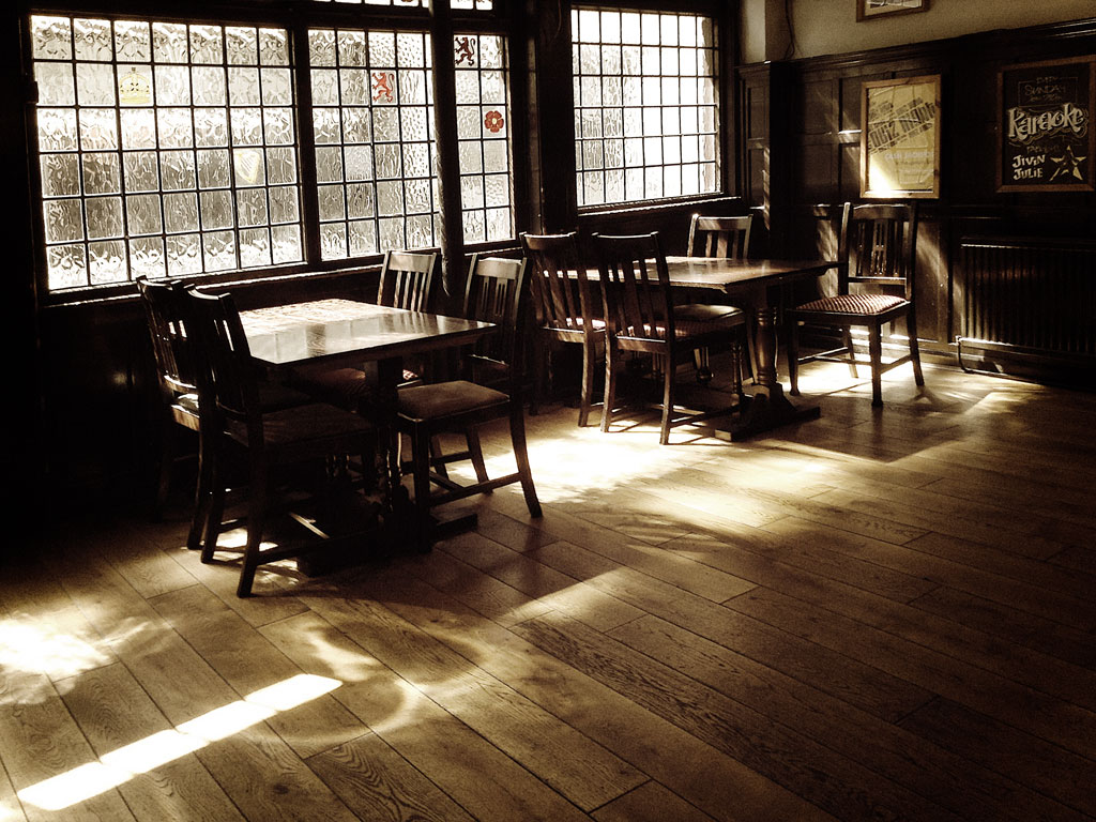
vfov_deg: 42.9
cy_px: 411
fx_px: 1045
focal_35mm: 33
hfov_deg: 55.4
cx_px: 548
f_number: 2.4
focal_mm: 3.3
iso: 40
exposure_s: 1/60
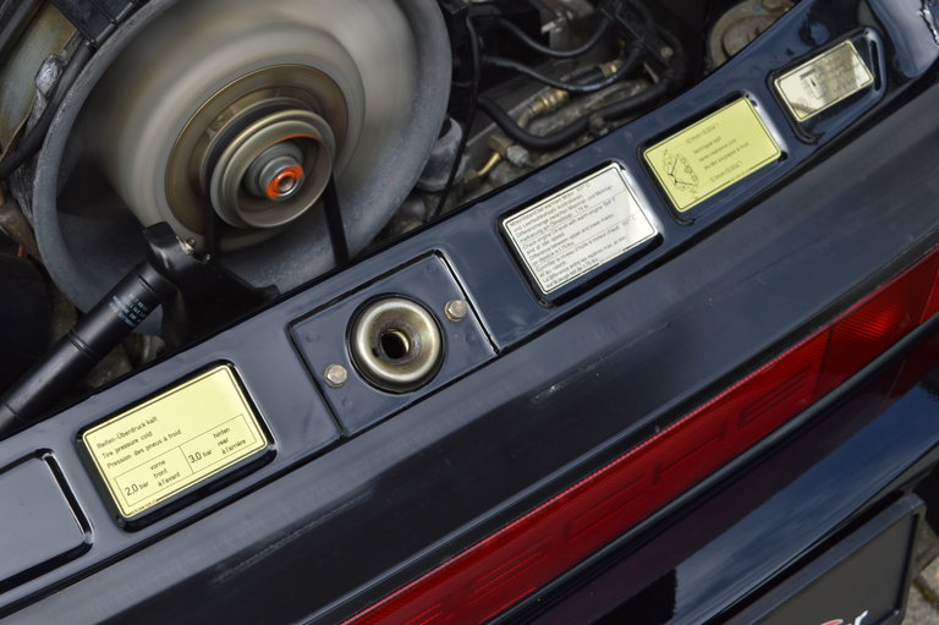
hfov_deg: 33.4
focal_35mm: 60
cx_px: 470
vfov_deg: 22.6
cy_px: 312
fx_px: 1564
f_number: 7.1
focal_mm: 40
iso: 100
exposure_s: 1/200
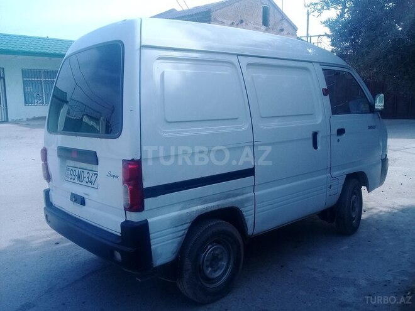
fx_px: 372
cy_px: 156
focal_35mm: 31
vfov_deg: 45.4
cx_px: 208
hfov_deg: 58.4
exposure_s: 1/868
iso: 64
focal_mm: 3.3
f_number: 2.2
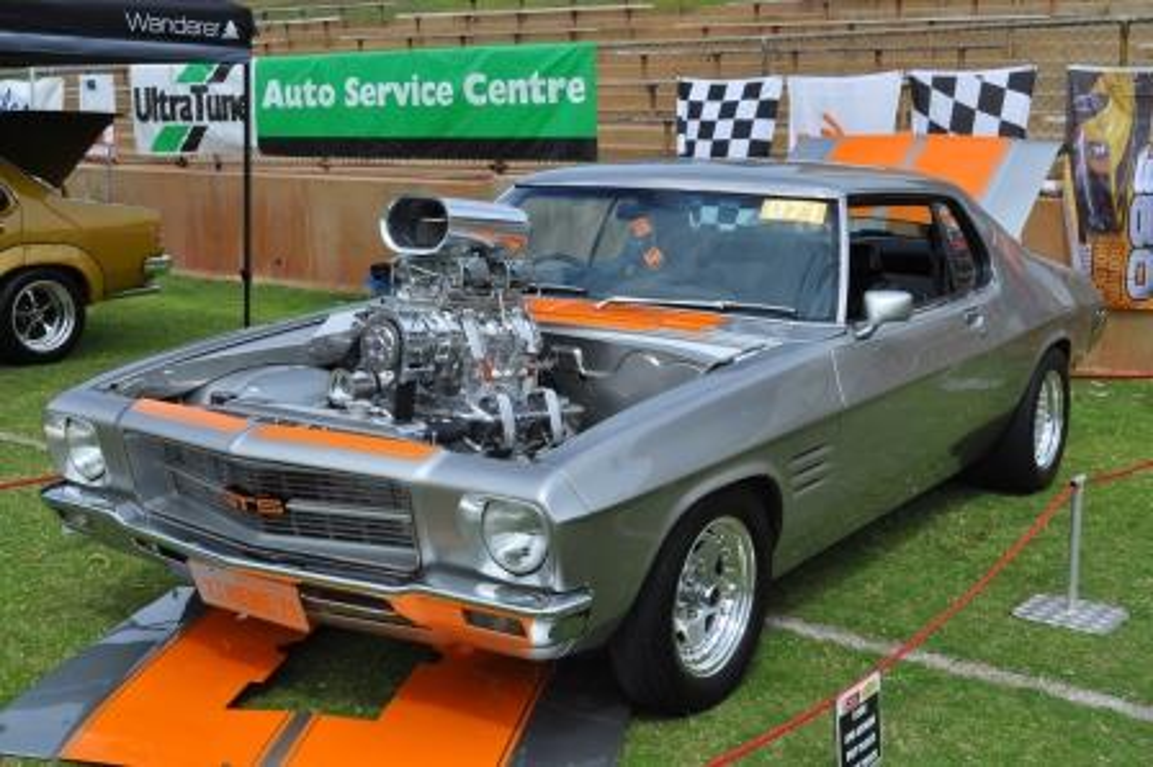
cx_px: 576
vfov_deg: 29.8
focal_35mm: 45
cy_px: 384
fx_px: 1440
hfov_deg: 43.6
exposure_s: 1/640
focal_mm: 30
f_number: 13
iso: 500
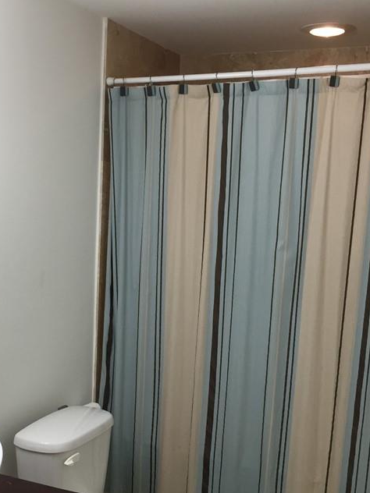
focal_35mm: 47
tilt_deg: -10.7
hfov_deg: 30.7
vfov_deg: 40.0
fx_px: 670
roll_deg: -2.1
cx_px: 126
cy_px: 323
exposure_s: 1/40
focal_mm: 4.15
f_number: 2.2
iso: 32
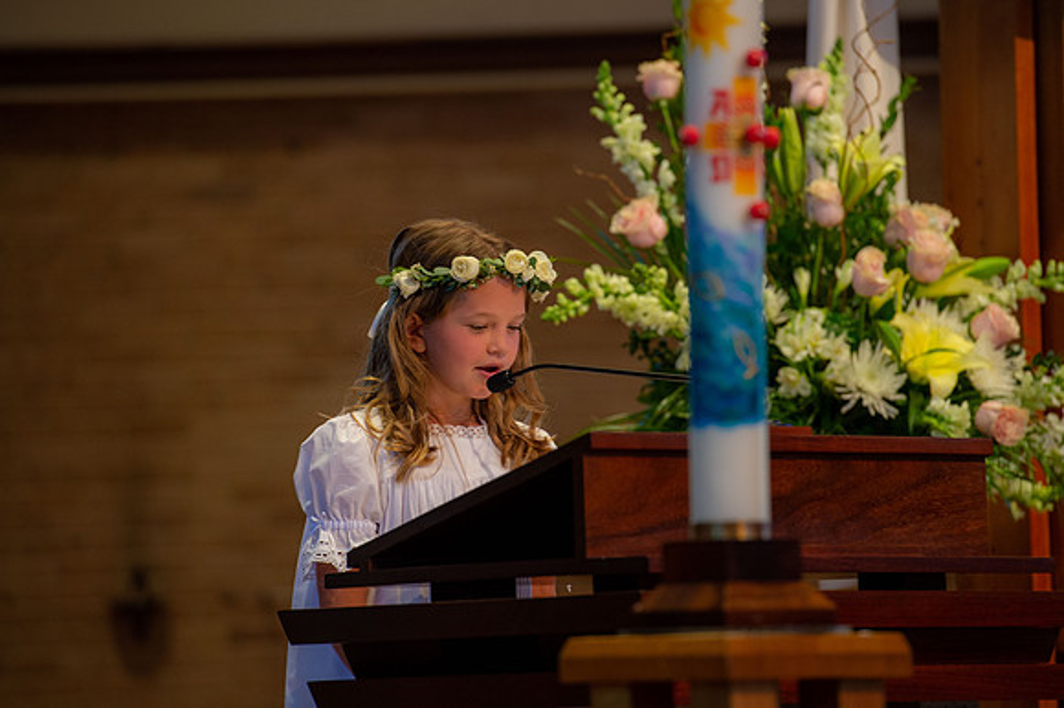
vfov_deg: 6.9
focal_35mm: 200
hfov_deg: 10.3
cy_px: 354
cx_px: 532
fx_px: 5908
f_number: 4.5
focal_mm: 200
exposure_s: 1/100
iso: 1600
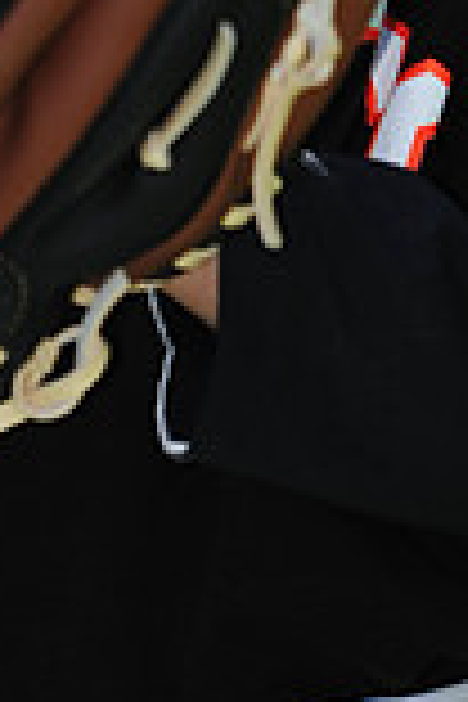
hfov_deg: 2.2
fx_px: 11972
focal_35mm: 614
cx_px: 117
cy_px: -536
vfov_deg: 3.3
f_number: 4.5
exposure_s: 1/800
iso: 200
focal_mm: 165
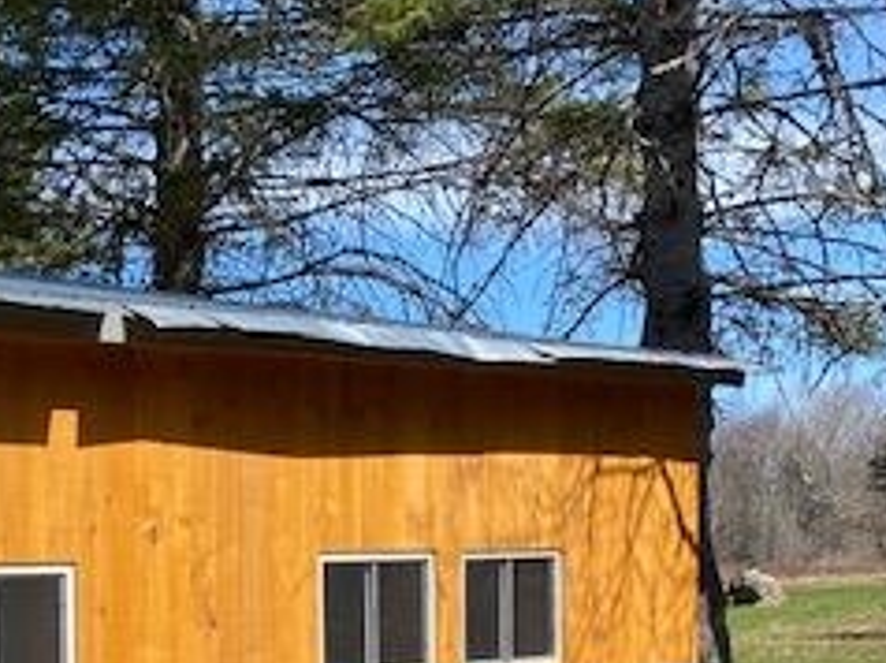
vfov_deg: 20.4
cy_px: 637
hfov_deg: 24.6
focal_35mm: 70
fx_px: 1790
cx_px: -231
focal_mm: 4.25
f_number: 1.8
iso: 32
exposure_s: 1/1412
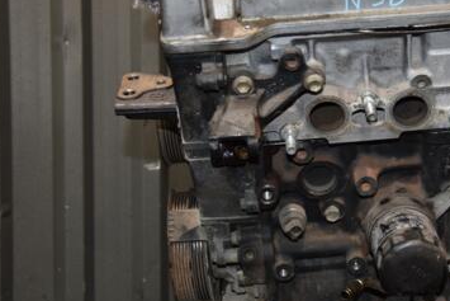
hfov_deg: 27.8
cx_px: 361
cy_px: 146
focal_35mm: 71
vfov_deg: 19.2
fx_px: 888
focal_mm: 28
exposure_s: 1/60
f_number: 5
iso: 800
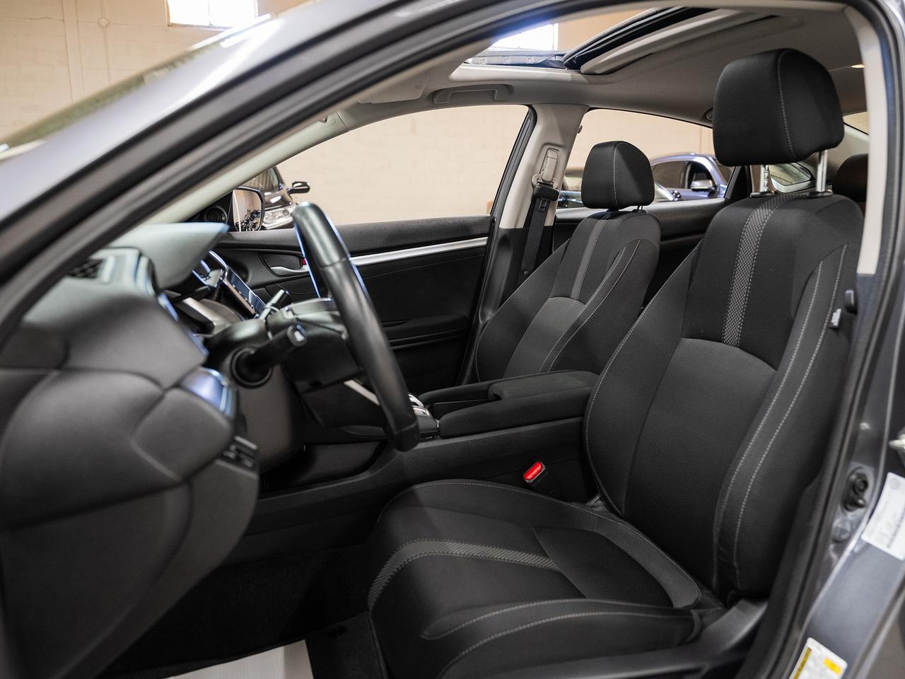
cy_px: 336
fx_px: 701
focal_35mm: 27
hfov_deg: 65.3
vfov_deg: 51.6
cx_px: 517
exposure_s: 1/40
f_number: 3.5
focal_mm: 24
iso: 1000
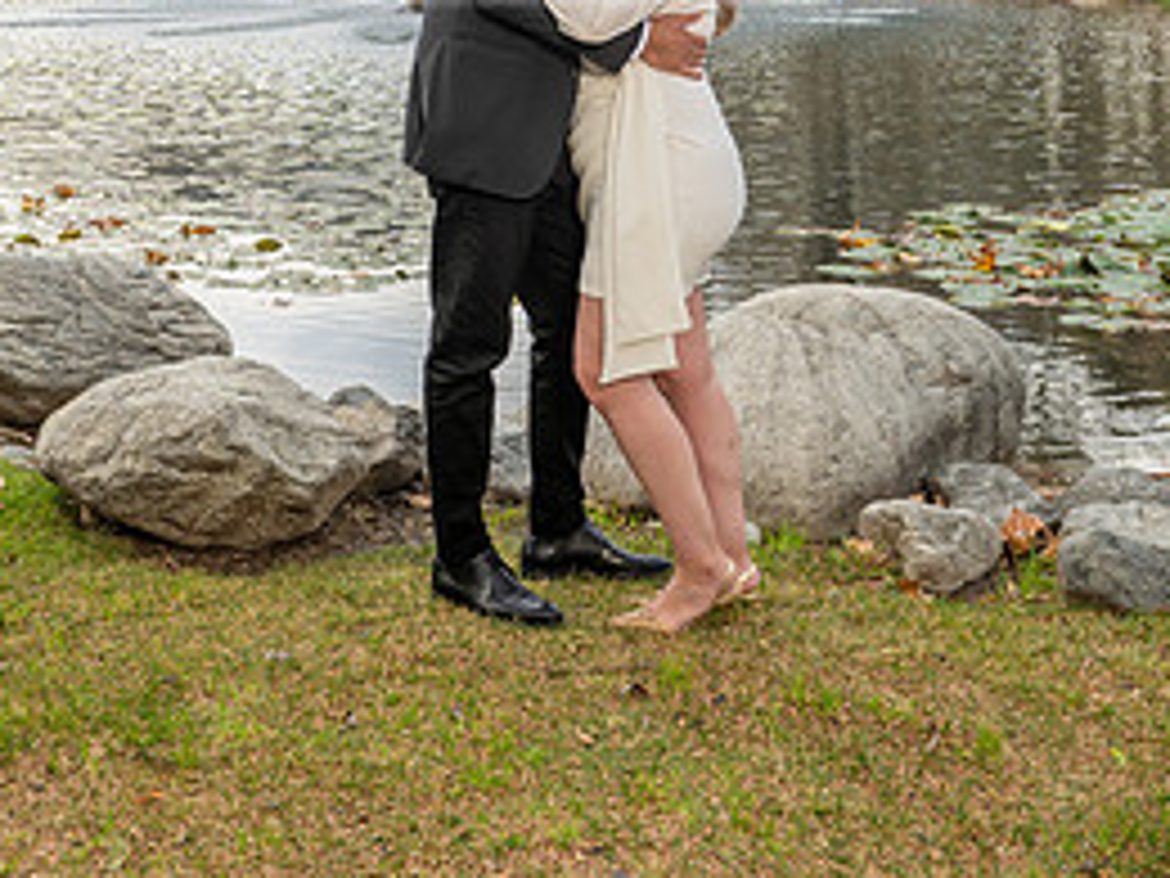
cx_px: 433
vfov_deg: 22.9
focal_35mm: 60
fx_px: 2028
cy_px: -99
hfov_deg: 32.0
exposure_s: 1/125
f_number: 5.6
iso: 200
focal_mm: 24
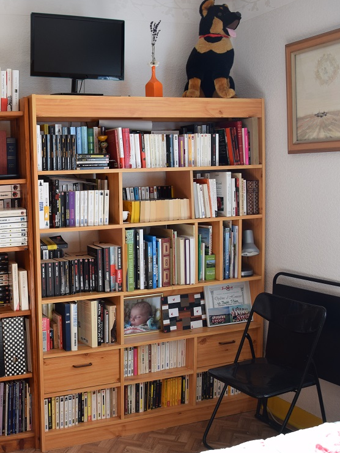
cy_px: 226
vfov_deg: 44.8
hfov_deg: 32.2
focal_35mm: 42
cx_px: 20
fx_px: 550
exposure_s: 1/125
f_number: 5.6
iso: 400
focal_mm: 18
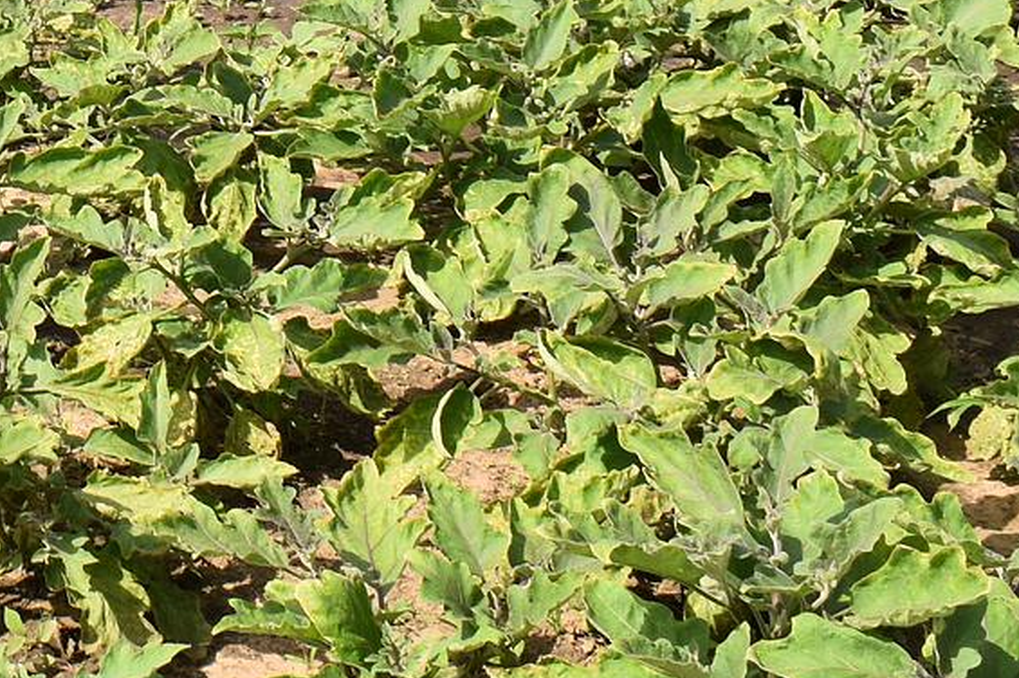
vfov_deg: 13.0
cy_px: -170
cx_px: -209
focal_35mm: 102
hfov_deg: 18.9
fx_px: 2885
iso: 200
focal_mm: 20
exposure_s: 1/320
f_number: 9
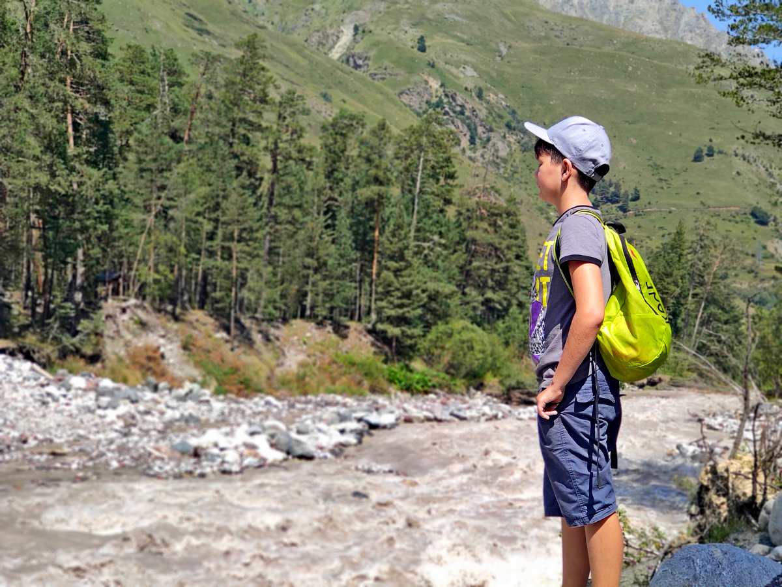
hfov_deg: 36.8
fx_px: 1175
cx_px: 391
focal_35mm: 52
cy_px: 294
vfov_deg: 28.0
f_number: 2.4
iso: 100
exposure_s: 1/616
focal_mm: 5.55
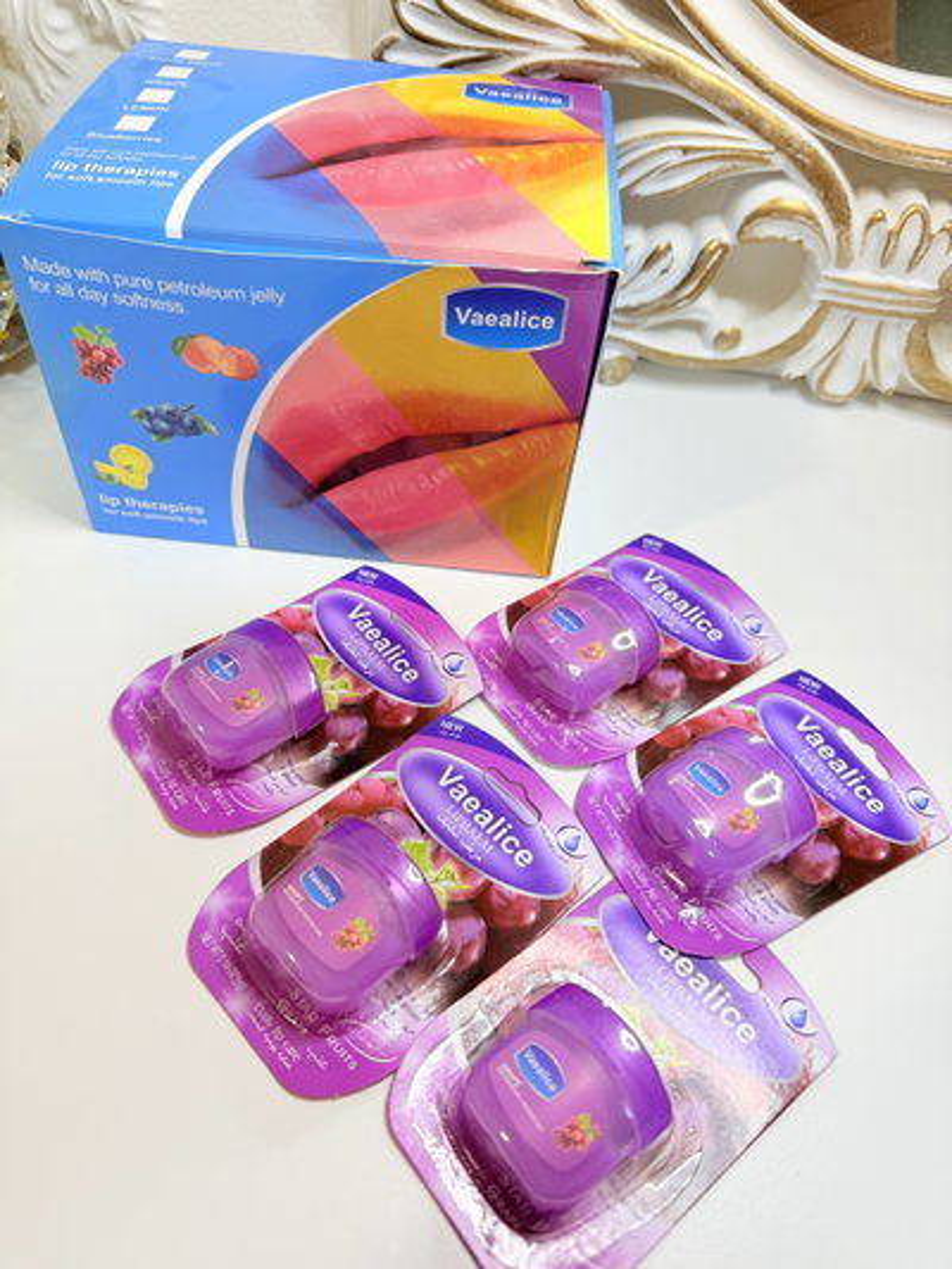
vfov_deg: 71.6
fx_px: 880
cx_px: 476
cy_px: 634
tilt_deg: -49.9
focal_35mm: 24
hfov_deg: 56.8
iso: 80
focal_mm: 6.76
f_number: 1.78
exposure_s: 1/100
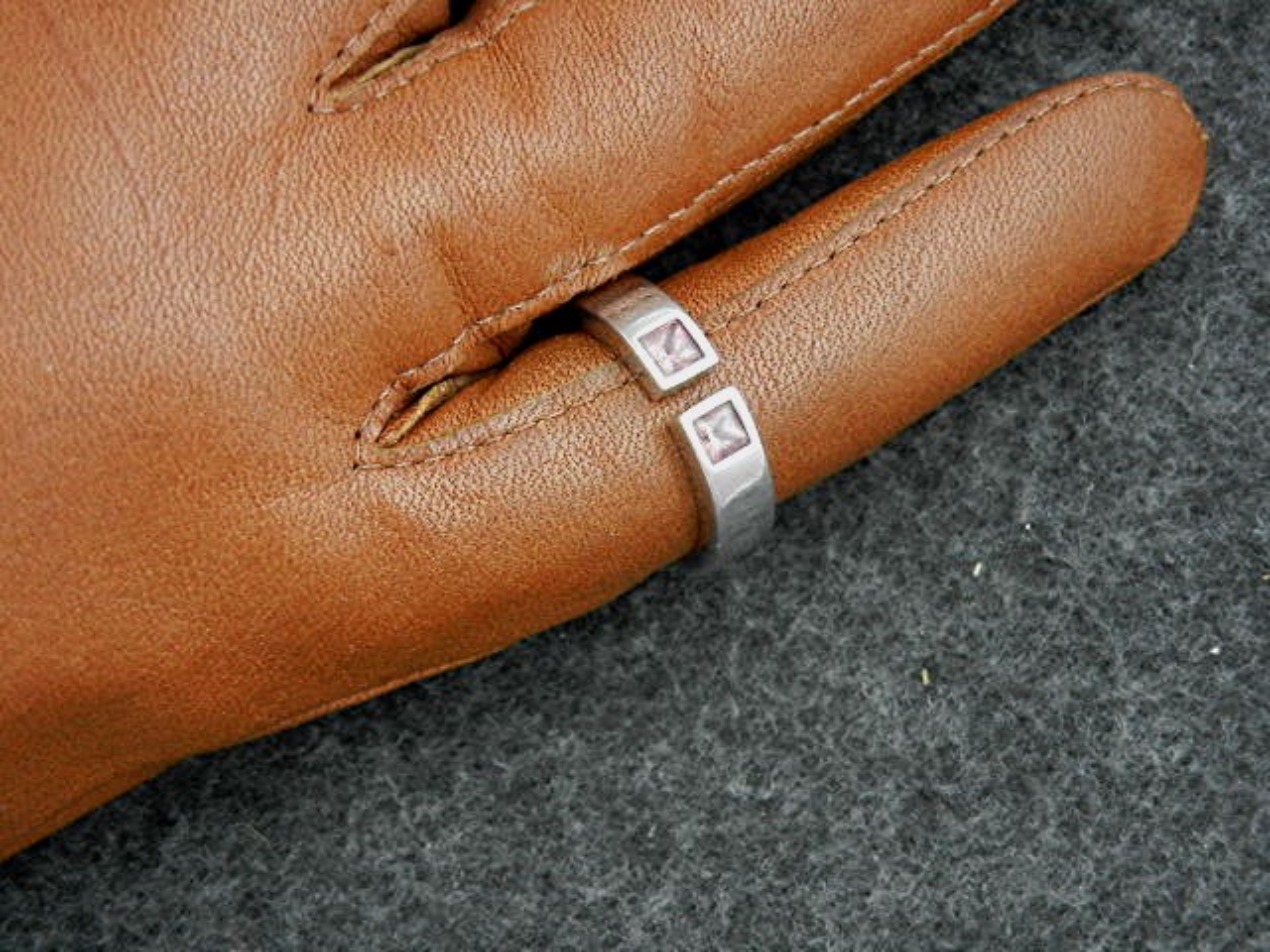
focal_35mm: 89
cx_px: 635
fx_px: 3265
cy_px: 476
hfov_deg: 22.0
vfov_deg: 16.6
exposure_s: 1/2.6
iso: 200
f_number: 4.4
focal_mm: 16
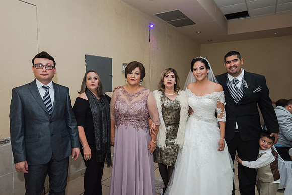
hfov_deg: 73.7
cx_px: 146
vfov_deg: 53.2
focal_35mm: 24
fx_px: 195
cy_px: 98
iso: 1600
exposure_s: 1/100
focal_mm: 24
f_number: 4
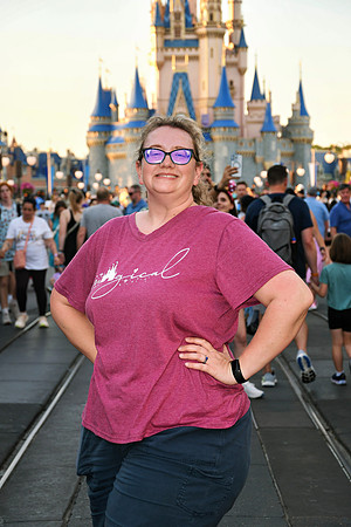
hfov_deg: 15.7
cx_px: 176
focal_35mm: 87
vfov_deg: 23.4
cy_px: 264
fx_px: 1272
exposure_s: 1/100
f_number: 5
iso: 250
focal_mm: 58
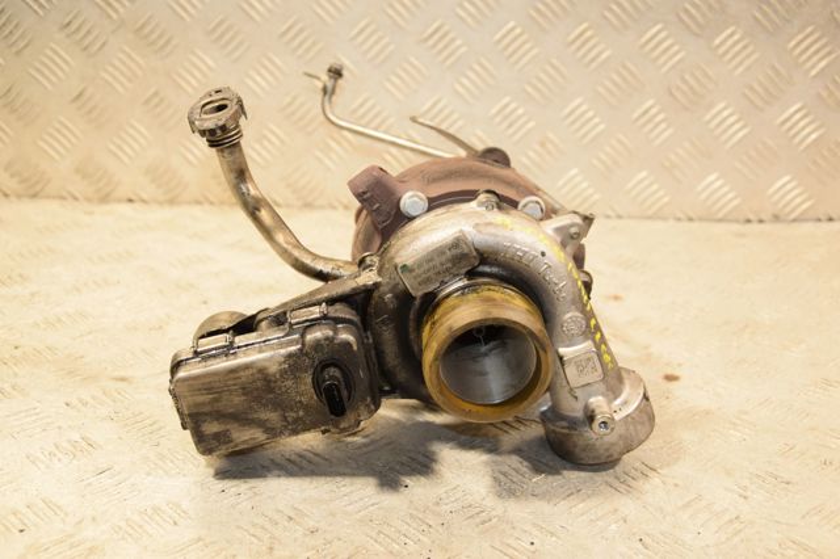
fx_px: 1224
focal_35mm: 52
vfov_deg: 25.7
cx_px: 420
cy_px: 280
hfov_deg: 37.9
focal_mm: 35
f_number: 5
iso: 800
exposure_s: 1/200
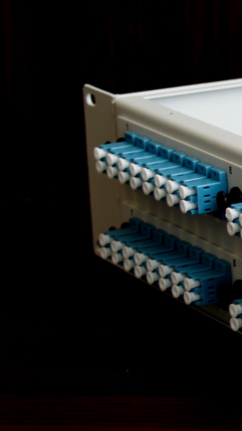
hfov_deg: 7.0
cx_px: 587
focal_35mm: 164
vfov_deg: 13.1
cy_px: 226
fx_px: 1871
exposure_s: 1/50
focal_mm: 30
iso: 250
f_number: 4
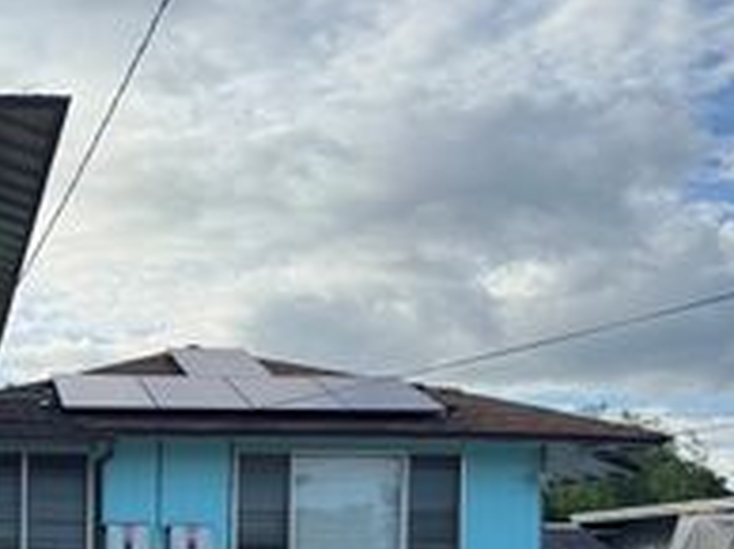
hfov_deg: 28.9
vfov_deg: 22.3
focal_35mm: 62
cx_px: -30
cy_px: 608
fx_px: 1313
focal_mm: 6.76
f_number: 1.78
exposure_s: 1/2506
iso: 80
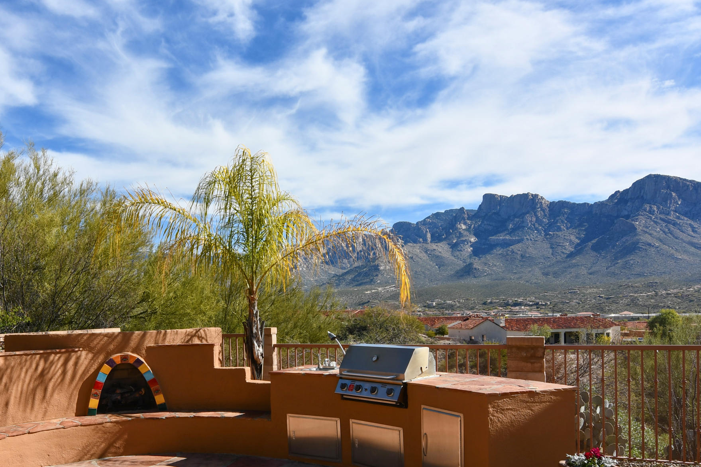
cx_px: 238
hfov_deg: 62.2
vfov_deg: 44.3
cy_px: 314
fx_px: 565
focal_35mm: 29
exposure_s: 1/250
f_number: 11
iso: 100
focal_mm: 11.5
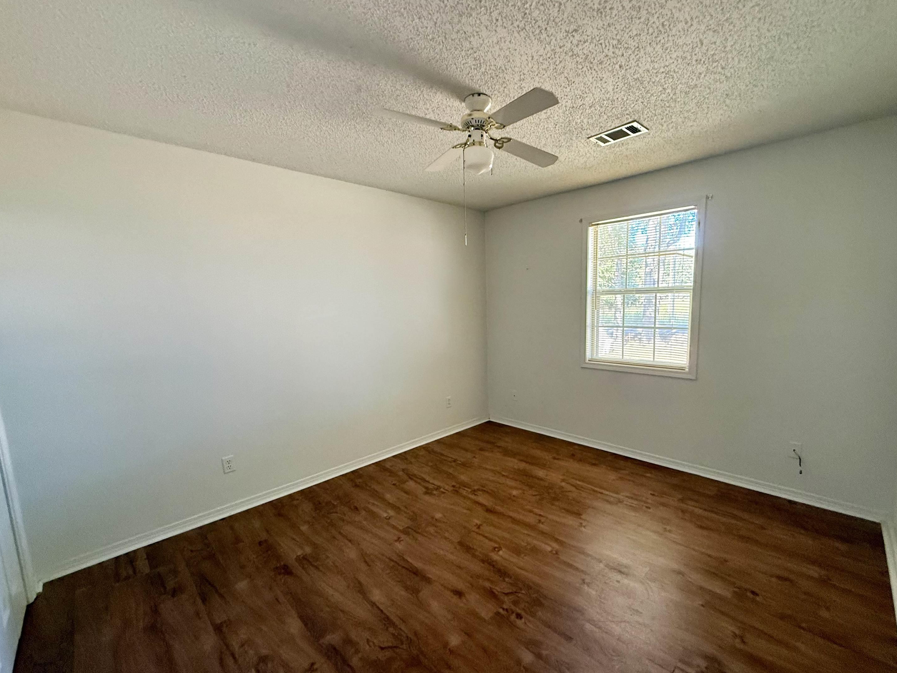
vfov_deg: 81.7
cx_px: 468
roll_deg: +0.8
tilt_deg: -8.6
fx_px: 389
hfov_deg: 98.1
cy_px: 355
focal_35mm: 15
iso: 400
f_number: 2.2
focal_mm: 2.22
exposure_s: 1/60
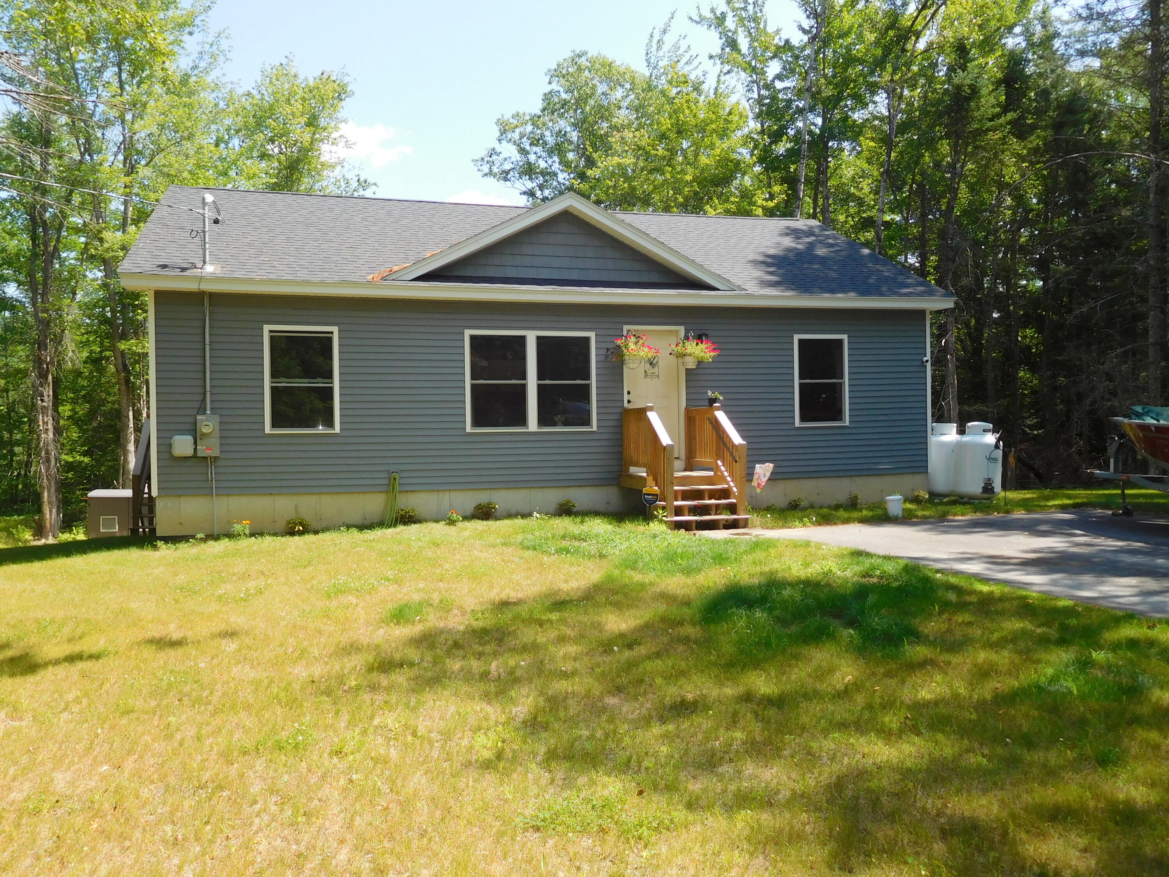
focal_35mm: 25
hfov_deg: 69.4
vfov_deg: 54.9
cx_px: 584
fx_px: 844
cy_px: 438
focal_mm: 4.5
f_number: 3.4
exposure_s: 1/500
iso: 125
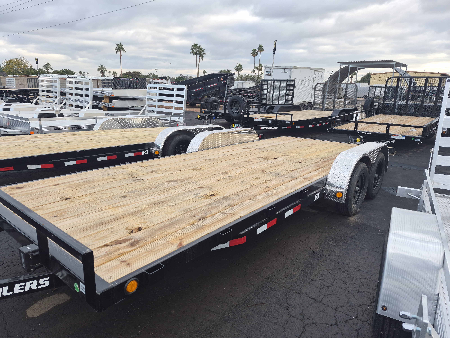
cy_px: 169
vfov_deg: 58.9
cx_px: 225
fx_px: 299
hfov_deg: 73.9
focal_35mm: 23
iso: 80
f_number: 1.8
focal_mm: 5.4
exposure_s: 1/850
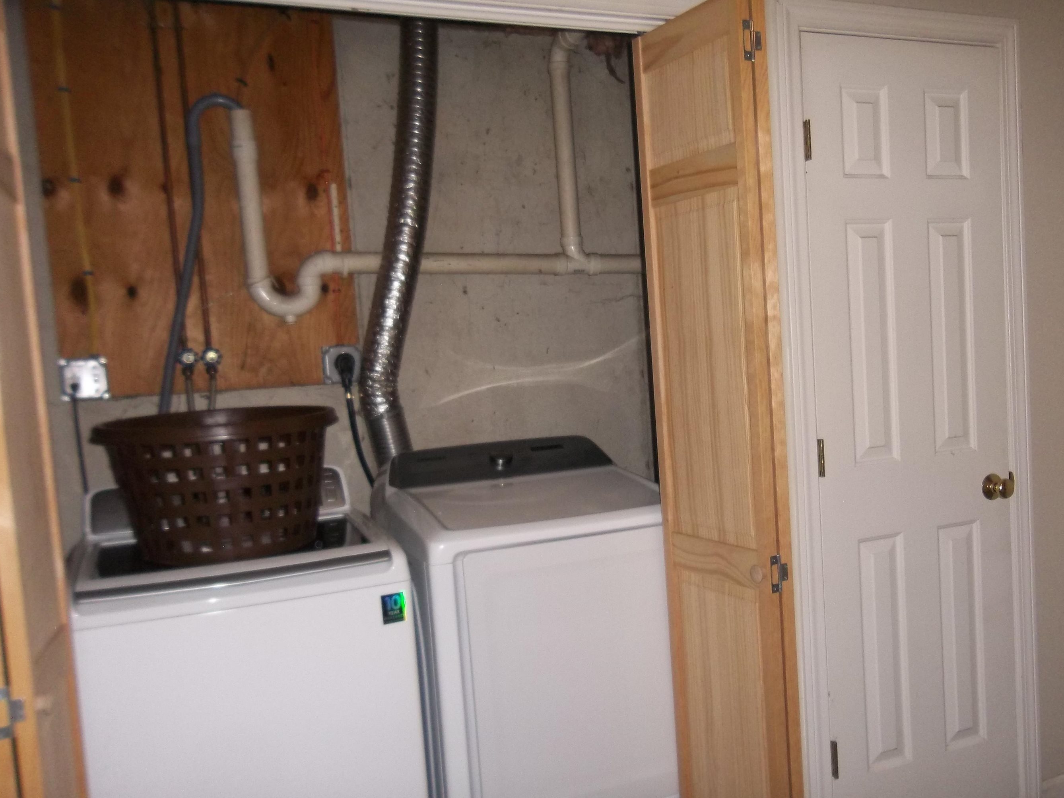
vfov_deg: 45.4
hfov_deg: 58.2
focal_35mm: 31
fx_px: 953
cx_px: 601
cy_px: 439
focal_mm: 4.9
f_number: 3.5
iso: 160
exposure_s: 1/30
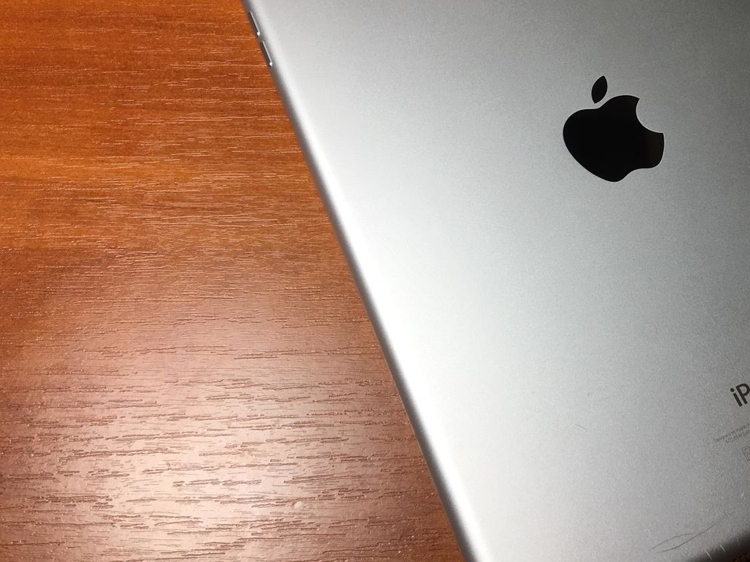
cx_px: 587
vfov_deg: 31.4
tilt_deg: -61.2
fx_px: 997
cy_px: 212
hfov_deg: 39.8
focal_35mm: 46
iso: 25
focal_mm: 4.15
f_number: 2.2
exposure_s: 1/100
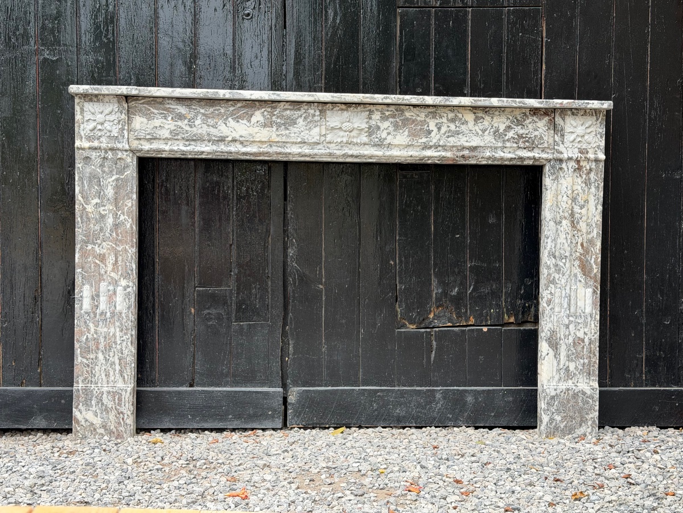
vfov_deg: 30.3
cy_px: 256
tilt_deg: -2.8
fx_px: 947
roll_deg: -0.7
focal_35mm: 48
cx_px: 342
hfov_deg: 39.7
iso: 64
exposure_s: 1/351
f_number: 1.78
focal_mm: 6.76
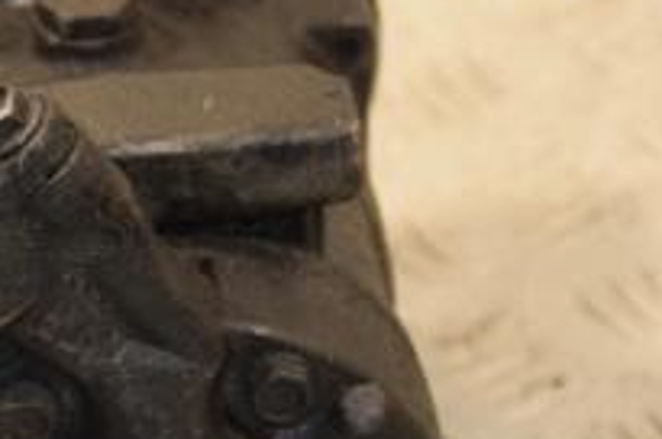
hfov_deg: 6.7
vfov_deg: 4.4
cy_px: 352
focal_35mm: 308
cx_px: 36
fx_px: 5655
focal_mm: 70
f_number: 5.3
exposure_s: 1/160
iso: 800
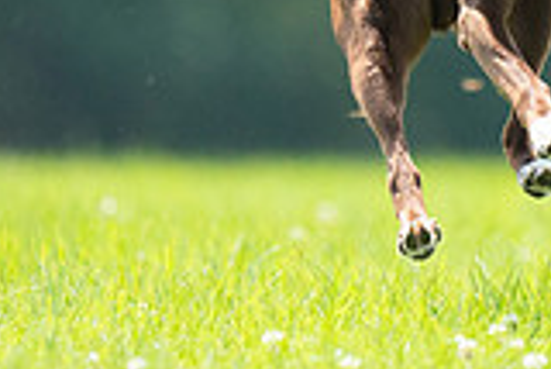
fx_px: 30025
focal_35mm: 1960
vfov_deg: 0.7
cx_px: 399
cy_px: -116
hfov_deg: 1.1
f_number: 6.3
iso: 3200
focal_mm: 541
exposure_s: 1/4000
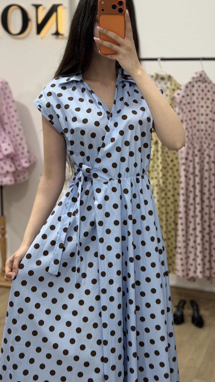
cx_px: 94
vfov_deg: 39.2
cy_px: 193
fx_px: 537
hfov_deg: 22.6
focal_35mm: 53
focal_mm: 6.76
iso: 125
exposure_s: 1/100
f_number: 1.78
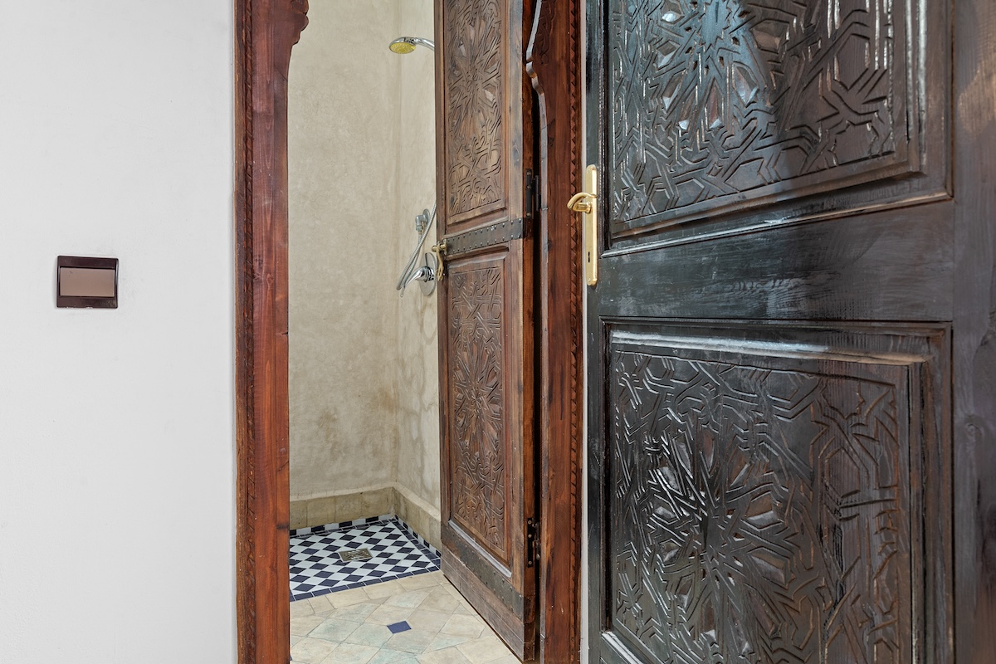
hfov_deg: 78.6
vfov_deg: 57.2
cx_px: 498
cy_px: 332
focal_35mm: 22
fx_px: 609
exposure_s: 2
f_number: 9
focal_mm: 22
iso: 500
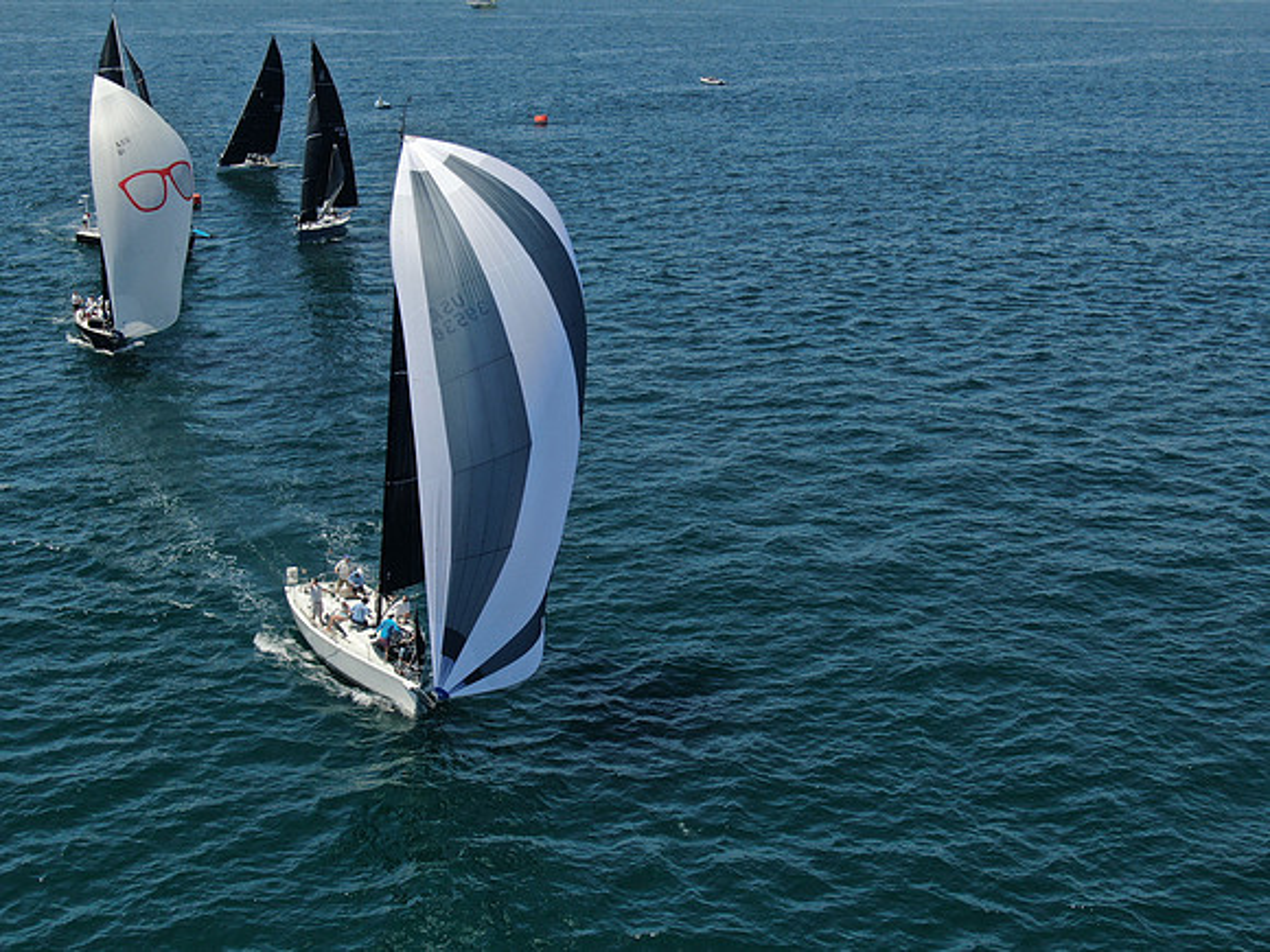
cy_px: 476
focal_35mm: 48
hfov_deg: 39.7
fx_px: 1761
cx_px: 635
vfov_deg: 30.3
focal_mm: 8.6
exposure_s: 1/1000
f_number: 3.8
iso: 100
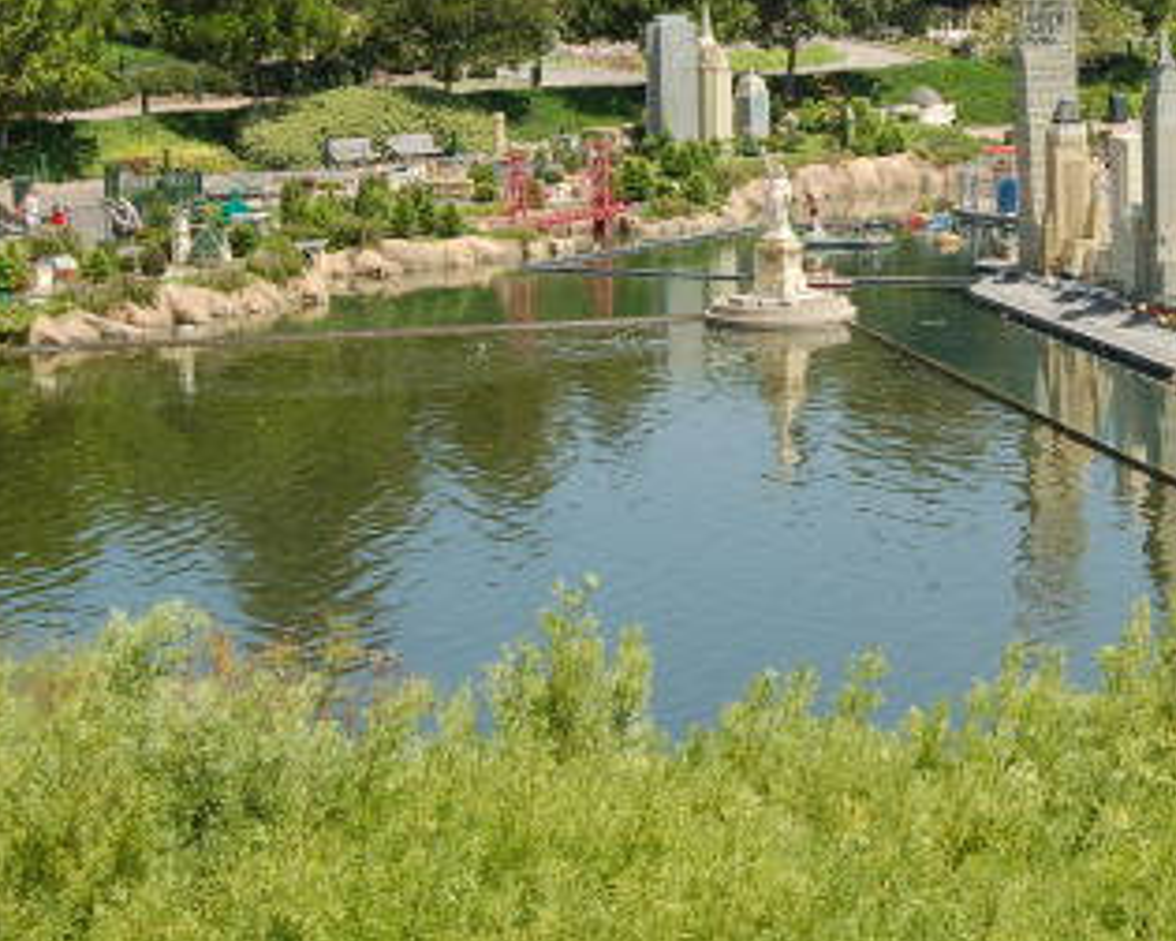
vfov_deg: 15.3
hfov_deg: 18.9
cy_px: 153
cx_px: 1030
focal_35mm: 100
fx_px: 3479
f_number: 8
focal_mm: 35
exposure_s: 1/250
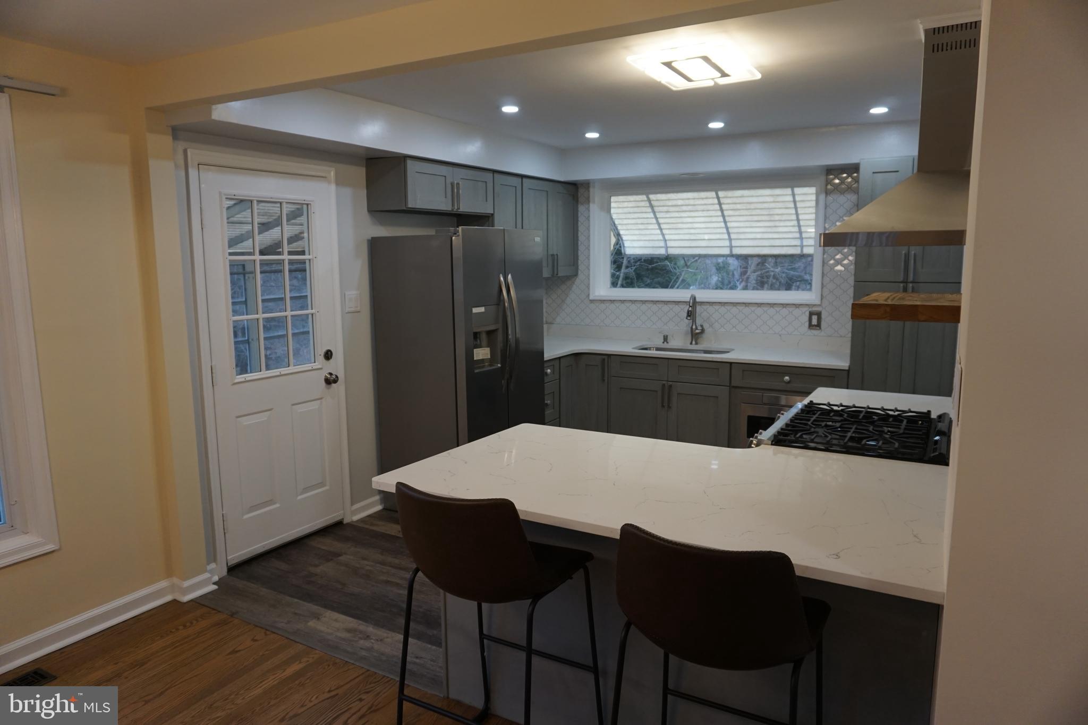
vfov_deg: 53.1
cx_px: 544
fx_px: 725
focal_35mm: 24
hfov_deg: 73.7
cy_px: 362
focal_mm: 16
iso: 500
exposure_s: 1/160
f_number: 4
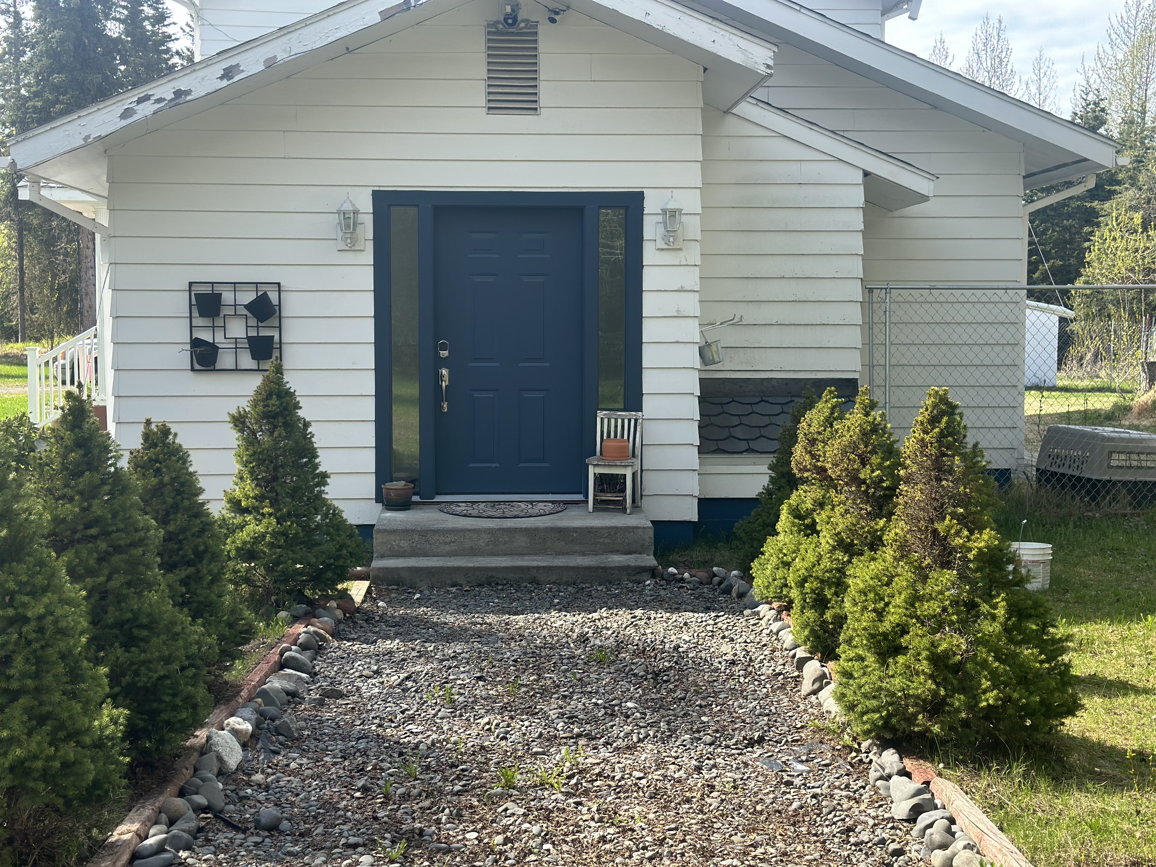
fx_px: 1603
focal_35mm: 48
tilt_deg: -4.0
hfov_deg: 39.7
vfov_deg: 30.3
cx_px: 578
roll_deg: -0.1
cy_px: 434
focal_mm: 6.86
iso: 80
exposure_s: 1/1145
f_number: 1.78
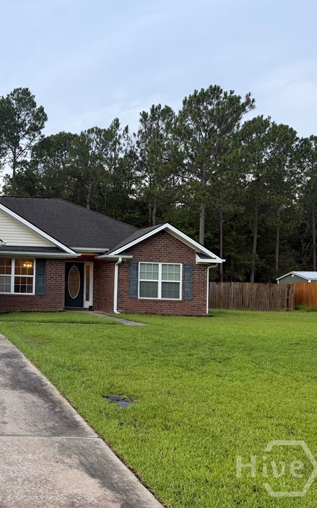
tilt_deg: +4.1
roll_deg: -1.8
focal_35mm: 35
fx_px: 484
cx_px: -19
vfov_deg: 55.3
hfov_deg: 32.5
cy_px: 259
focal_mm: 6.76
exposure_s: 1/121
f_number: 1.78
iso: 80
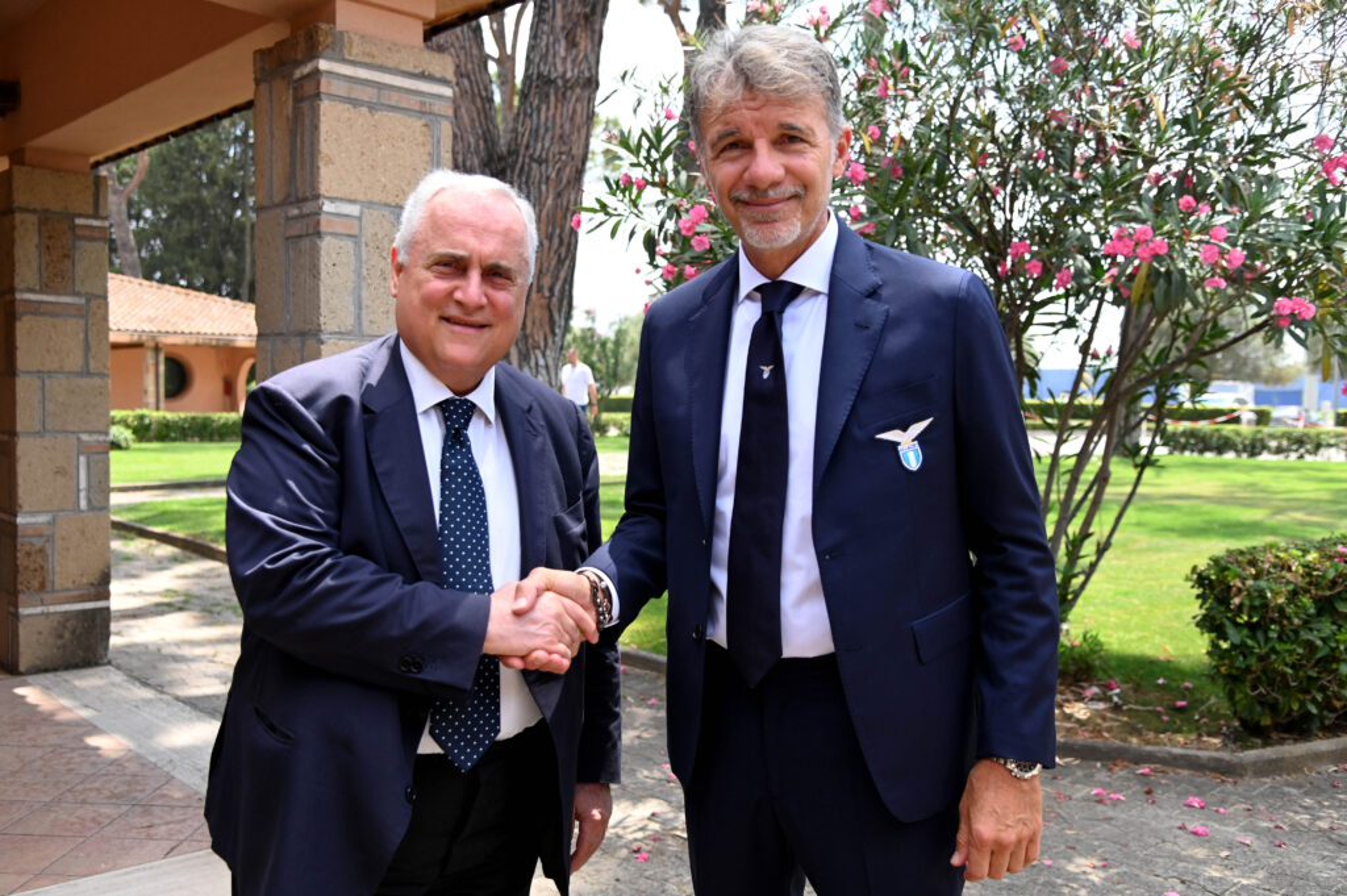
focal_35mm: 31
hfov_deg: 60.3
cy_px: 448
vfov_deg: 42.3
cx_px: 674
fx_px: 1159
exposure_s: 1/2500
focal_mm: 31
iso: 1000
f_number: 4
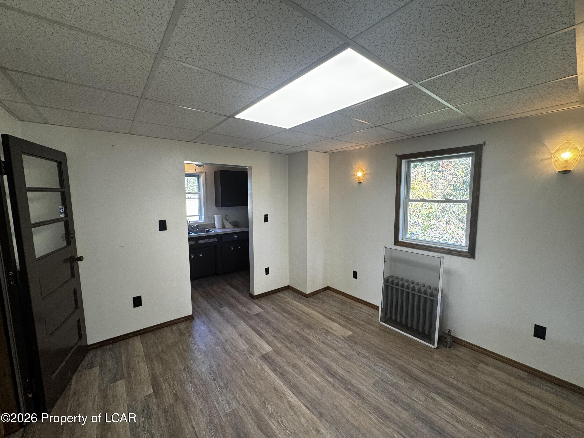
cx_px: 292
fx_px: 236
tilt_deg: -5.8
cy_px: 219
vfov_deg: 85.7
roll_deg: +0.4
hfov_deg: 102.1
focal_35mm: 14
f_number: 2.2
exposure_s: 1/120
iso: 125
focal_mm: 2.22
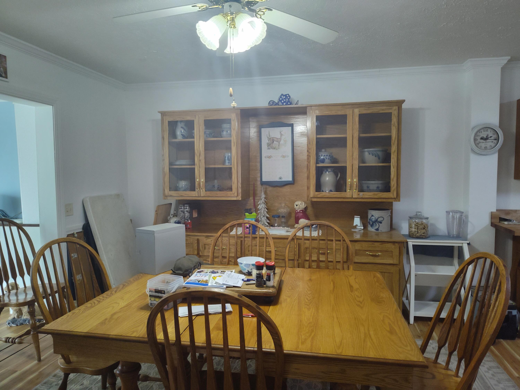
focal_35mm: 23
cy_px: 195
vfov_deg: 58.9
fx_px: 346
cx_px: 260
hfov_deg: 73.9
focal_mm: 5.56
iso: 969
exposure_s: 1/120
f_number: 1.8
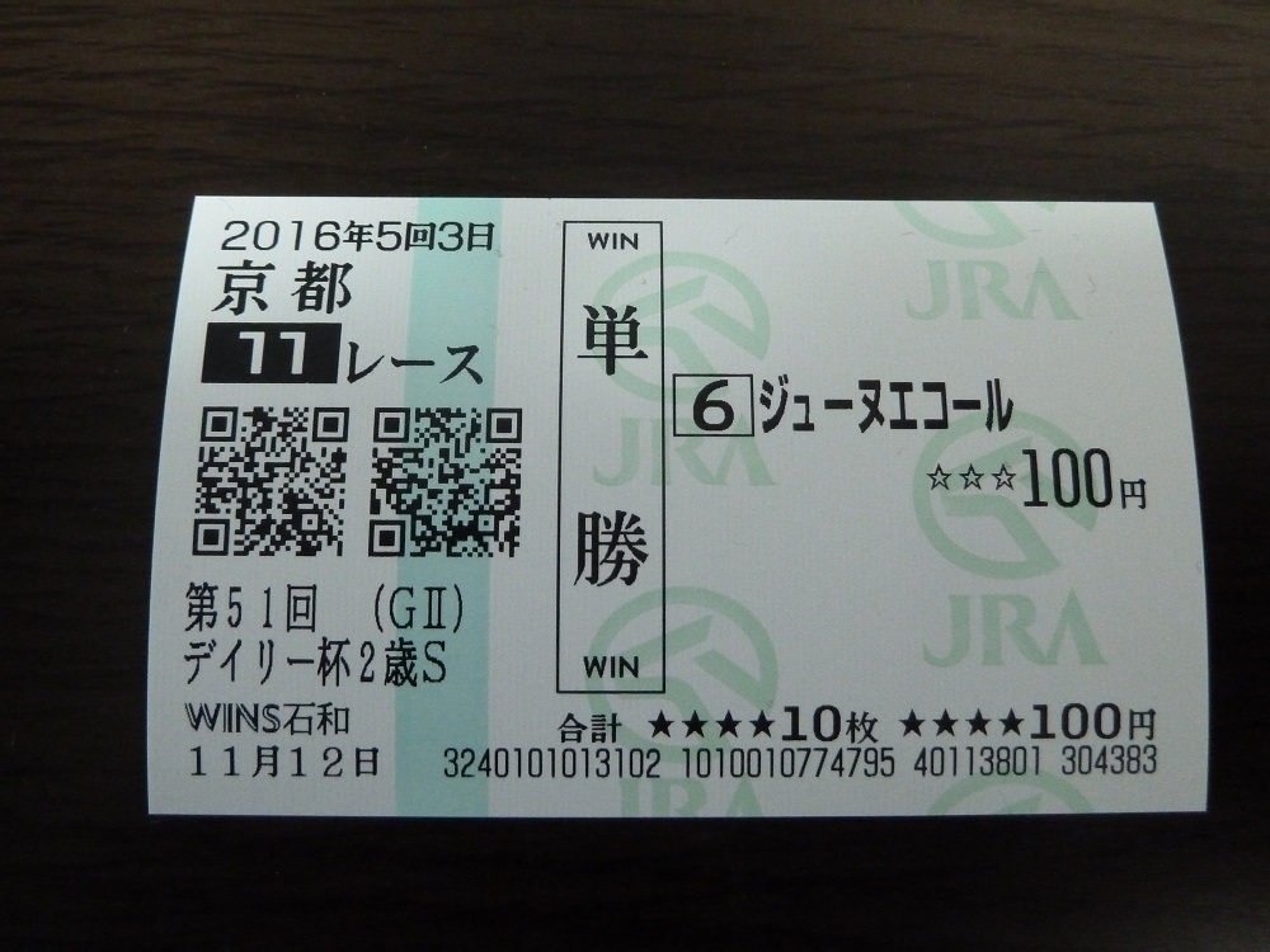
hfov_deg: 60.0
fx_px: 1101
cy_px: 476
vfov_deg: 46.8
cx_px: 635
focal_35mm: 30
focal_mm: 5
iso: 800
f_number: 3.4
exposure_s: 1/15
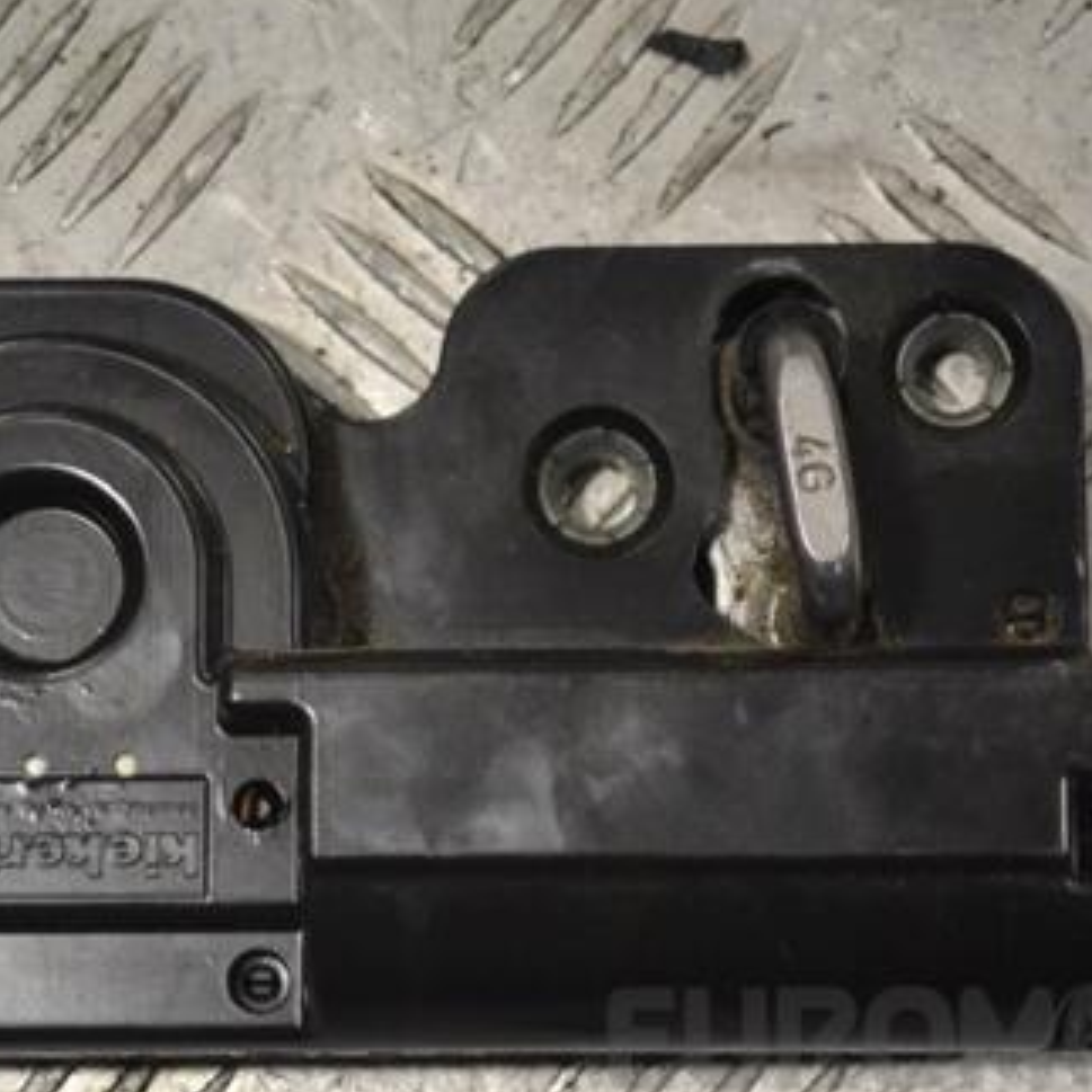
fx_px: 4390
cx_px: 544
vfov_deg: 14.2
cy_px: 588
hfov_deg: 14.2
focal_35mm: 123
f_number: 5.6
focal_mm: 52
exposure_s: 1/640
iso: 3200
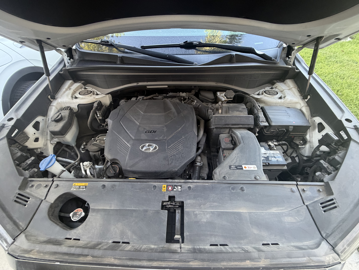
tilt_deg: -54.0
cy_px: 135
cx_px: 180
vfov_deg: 85.7
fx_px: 145
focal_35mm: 14
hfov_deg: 102.1
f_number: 2.2
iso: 320
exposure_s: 1/112
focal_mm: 2.22
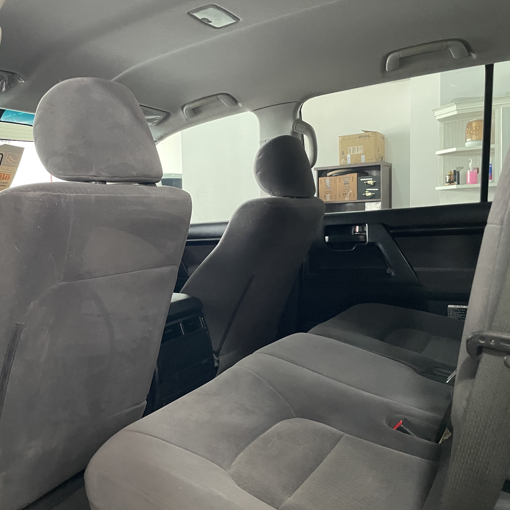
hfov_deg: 52.1
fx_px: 517
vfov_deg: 52.5
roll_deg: +1.9
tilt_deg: -4.0
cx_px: 198
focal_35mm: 31
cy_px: 257
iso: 500
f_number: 1.6
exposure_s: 1/33
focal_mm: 4.2
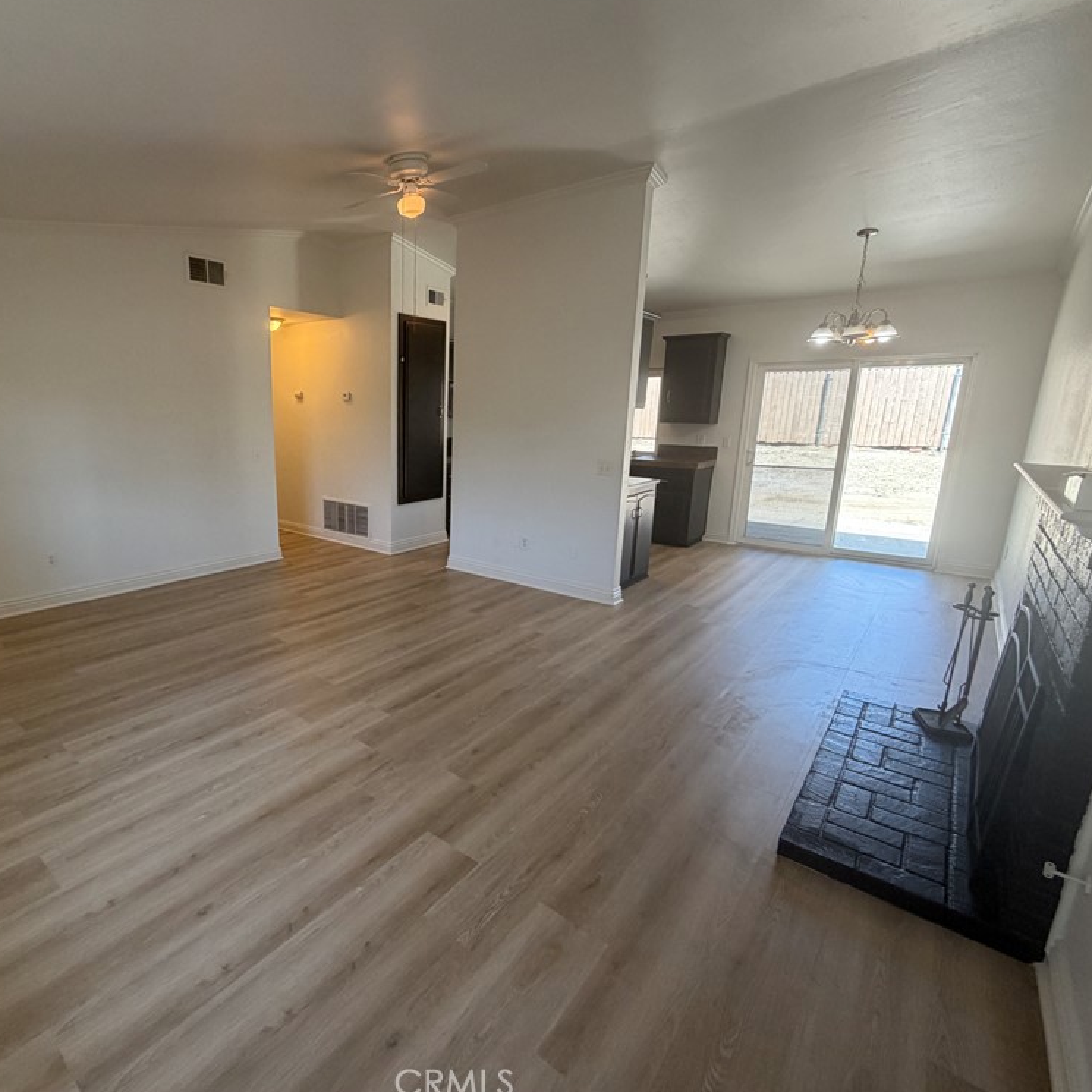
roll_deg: +0.5
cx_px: 403
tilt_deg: -11.7
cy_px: 541
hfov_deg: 82.2
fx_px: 607
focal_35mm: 17
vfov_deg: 84.0
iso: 160
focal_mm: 2.22
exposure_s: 1/120
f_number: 2.2
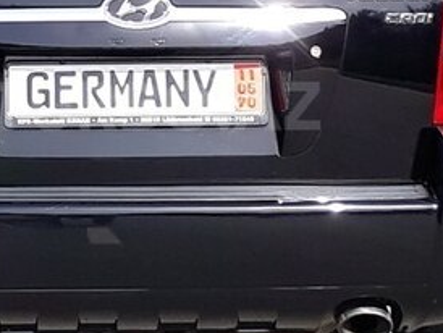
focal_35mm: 65
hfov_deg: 29.6
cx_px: 155
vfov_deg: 22.5
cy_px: 106
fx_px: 833
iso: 40
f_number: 1.7
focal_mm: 3.71
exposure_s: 1/905
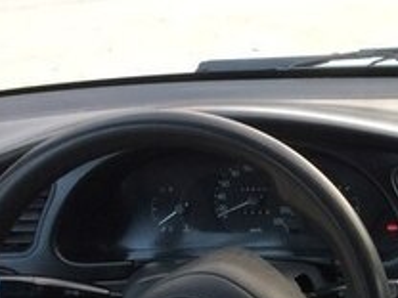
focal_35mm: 92
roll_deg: -0.4
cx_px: 555
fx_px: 1058
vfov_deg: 15.6
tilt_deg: -26.0
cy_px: 335
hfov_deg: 19.2
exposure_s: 1/33
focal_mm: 4.15
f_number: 2.2
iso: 40
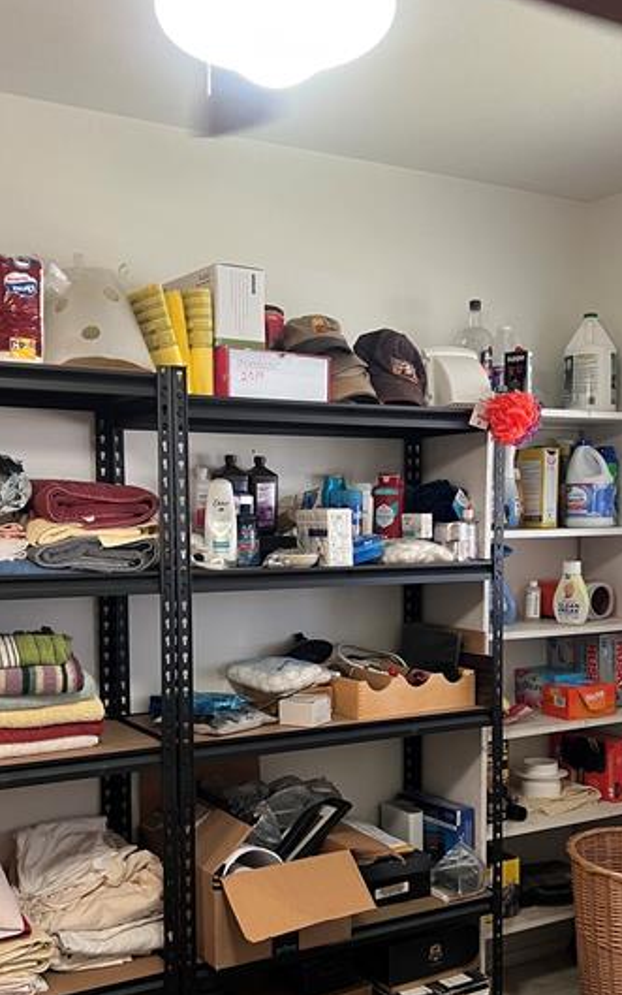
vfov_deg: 49.0
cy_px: 585
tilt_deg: -4.2
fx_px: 1084
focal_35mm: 40
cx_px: 329
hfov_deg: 32.0
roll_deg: -0.3
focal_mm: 5.7
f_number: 1.5
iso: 200
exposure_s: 1/60
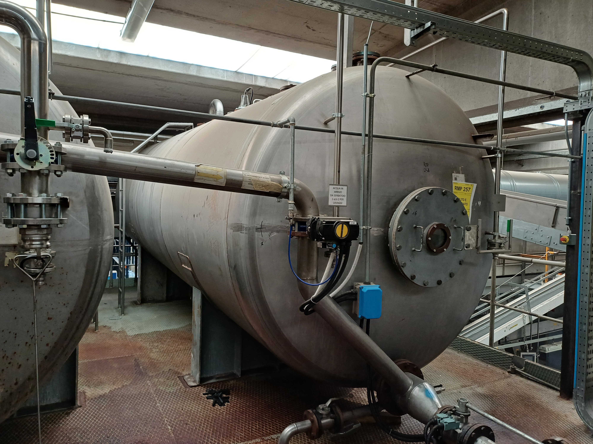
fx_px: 428
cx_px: 296
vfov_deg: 54.9
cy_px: 222
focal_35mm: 25
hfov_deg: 69.4
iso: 160
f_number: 1.8
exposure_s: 1/50
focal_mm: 4.65
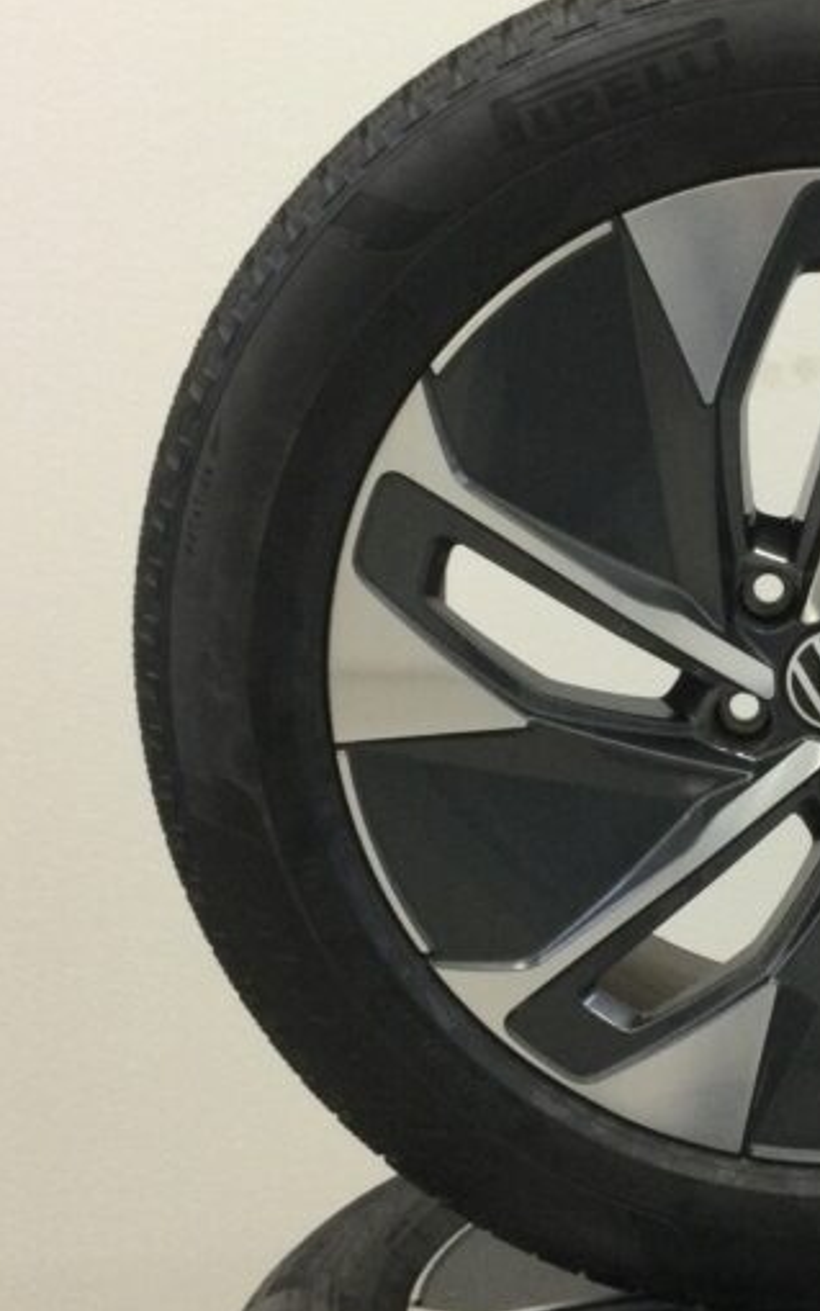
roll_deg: +3.9
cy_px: 676
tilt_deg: -10.6
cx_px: 859
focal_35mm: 66
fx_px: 2359
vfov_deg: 31.1
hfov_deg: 19.1
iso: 160
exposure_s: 1/33
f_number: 2.4
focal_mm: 3.3
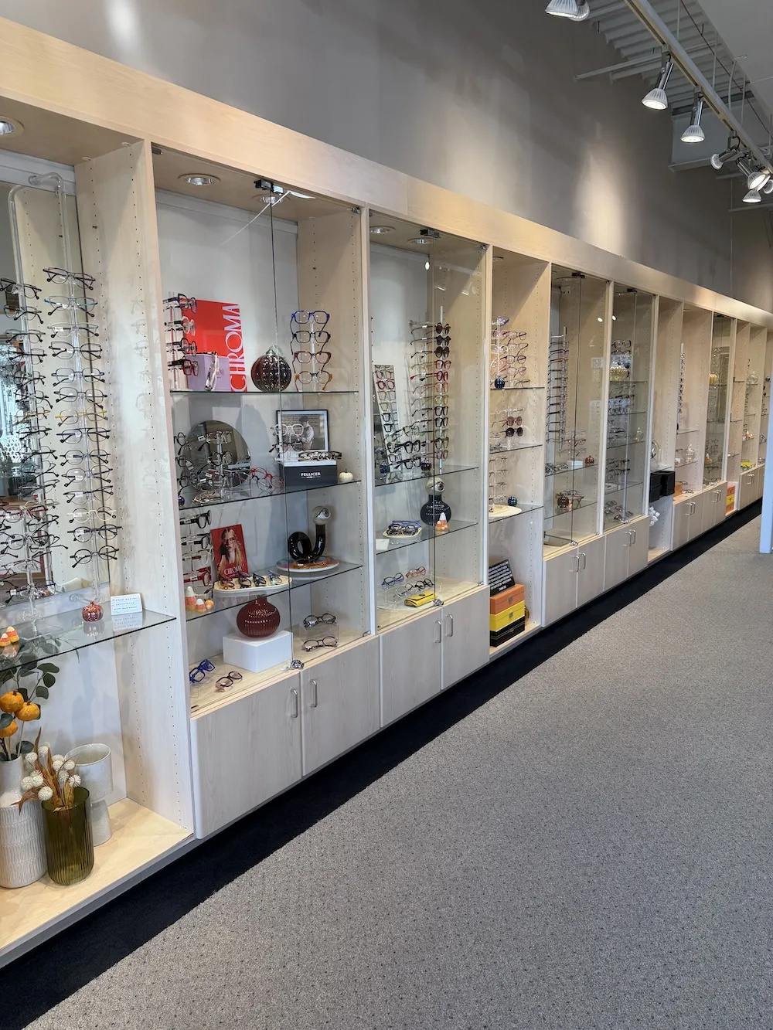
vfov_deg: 71.6
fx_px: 714
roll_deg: +1.5
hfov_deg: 56.8
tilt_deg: -10.6
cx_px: 386
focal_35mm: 24
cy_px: 515
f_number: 1.78
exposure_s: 1/120
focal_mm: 6.76
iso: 64
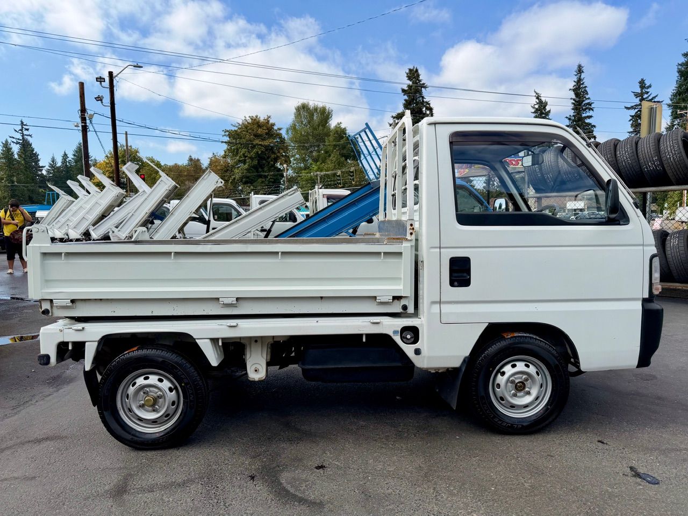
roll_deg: +1.2
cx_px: 344
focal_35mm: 24
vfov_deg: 56.8
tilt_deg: -5.9
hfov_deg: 71.6
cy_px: 258
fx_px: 477
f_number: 1.78
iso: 80
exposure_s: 1/4975
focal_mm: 6.76
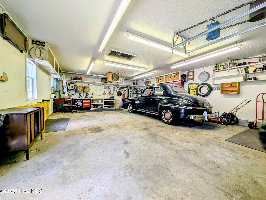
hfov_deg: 110.5
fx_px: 92
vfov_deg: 94.6
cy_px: 100
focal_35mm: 12
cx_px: 133
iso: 75
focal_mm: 2.02
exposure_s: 1/140
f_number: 1.7
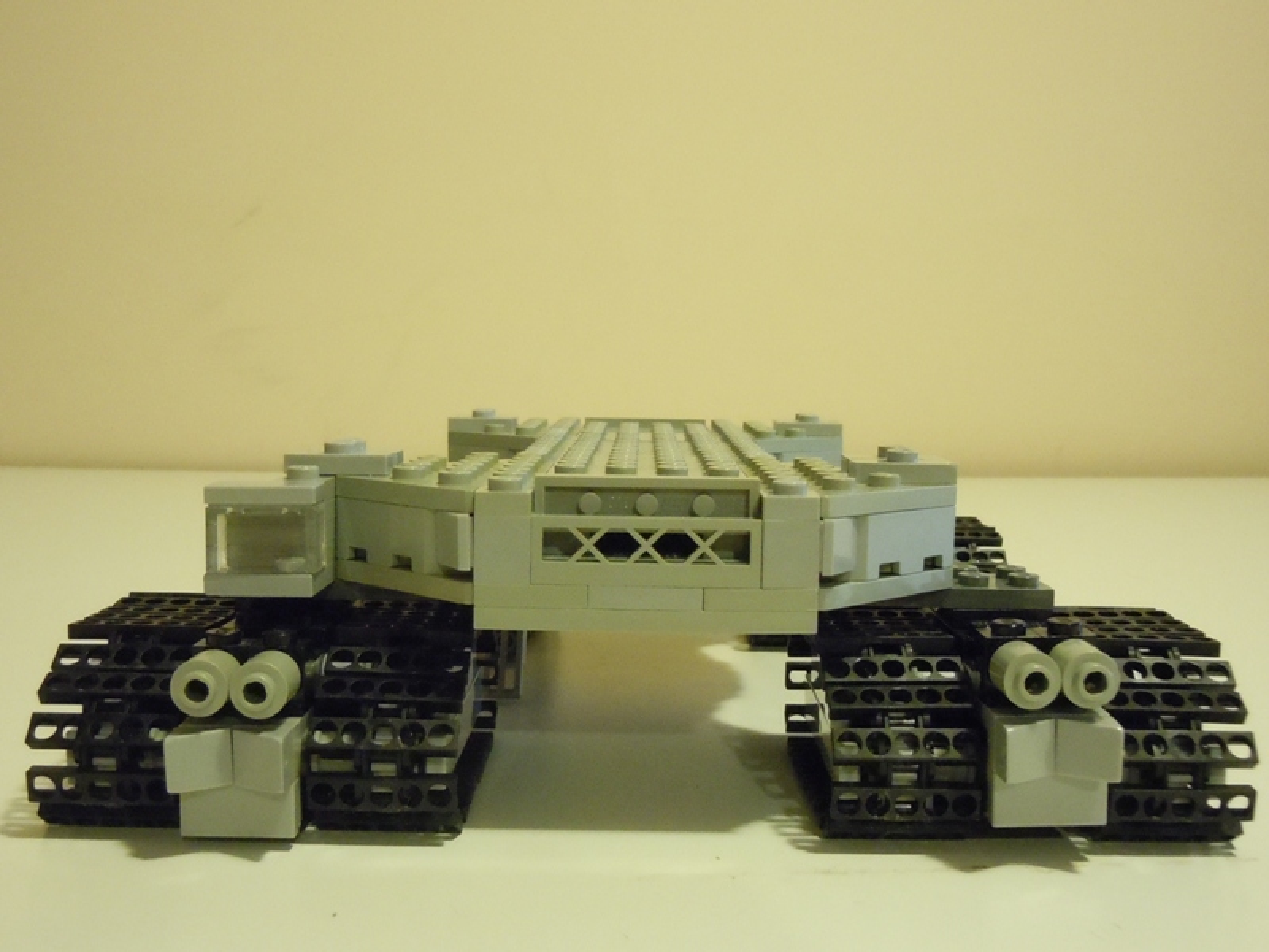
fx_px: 1210
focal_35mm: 33
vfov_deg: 42.9
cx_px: 634
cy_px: 476
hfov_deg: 55.4
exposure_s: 1/6
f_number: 4
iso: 800
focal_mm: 5.9
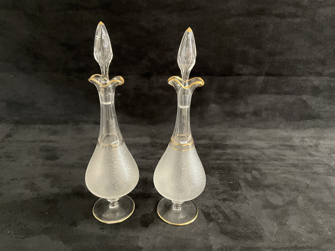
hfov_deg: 61.7
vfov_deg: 48.2
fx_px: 281
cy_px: 126
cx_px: 168
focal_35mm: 29
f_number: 1.8
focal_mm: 3
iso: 640
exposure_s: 1/30
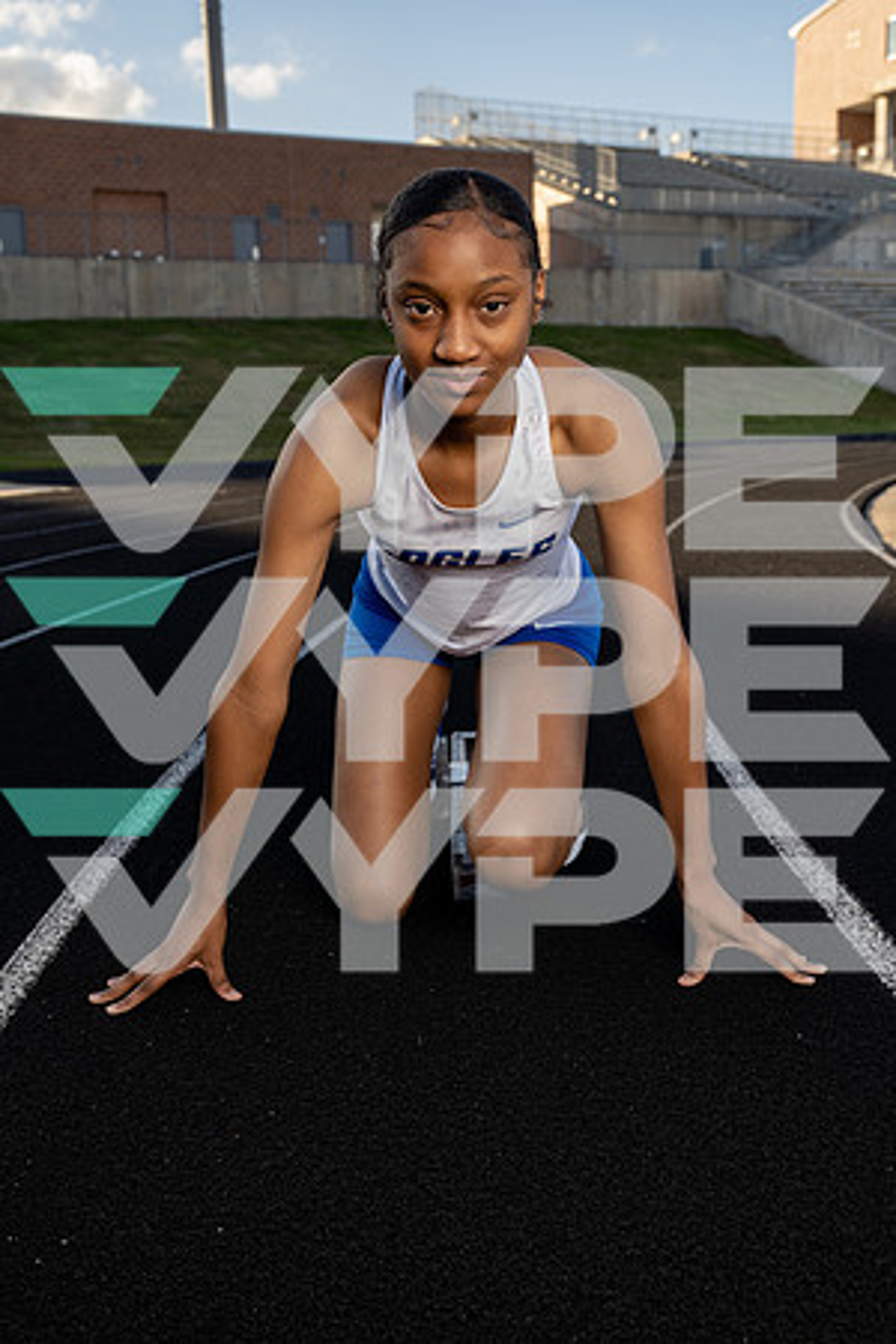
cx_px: 448
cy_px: 672
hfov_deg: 33.4
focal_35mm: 40
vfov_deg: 48.5
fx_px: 1493
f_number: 7.1
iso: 200
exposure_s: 1/250
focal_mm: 40
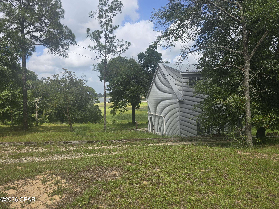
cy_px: 104
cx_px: 140
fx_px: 185
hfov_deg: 73.9
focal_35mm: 23
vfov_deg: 58.9
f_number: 1.7
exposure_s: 1/670
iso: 12
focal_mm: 6.3
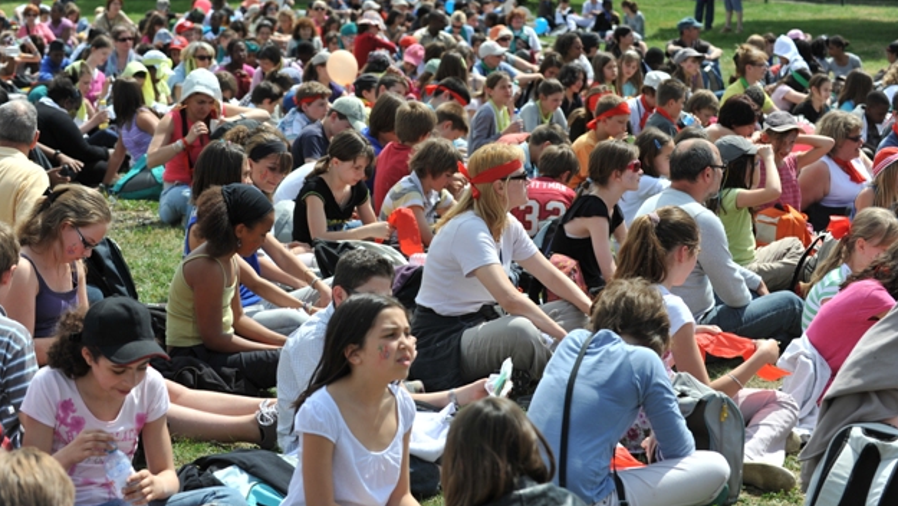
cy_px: 239
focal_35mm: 75
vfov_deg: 16.1
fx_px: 1786
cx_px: 441
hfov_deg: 28.2
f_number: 5
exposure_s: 1/1250
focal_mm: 70
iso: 200
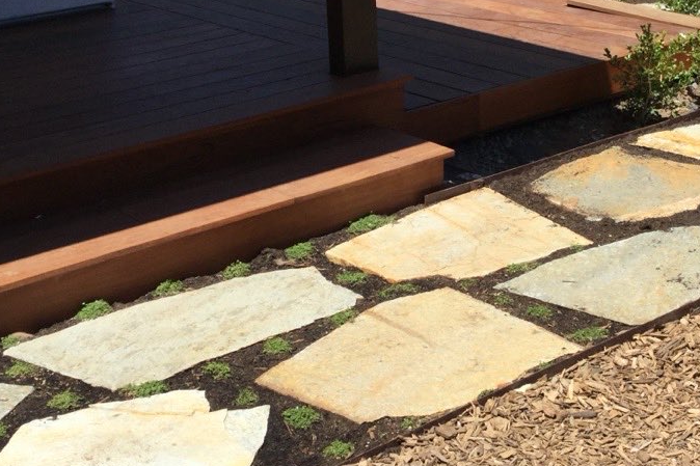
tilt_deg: -20.7
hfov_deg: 30.0
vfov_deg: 20.3
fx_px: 1302
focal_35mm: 67
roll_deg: +1.1
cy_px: 193
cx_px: 407
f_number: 2.4
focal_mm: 3.3
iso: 25
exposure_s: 1/1567
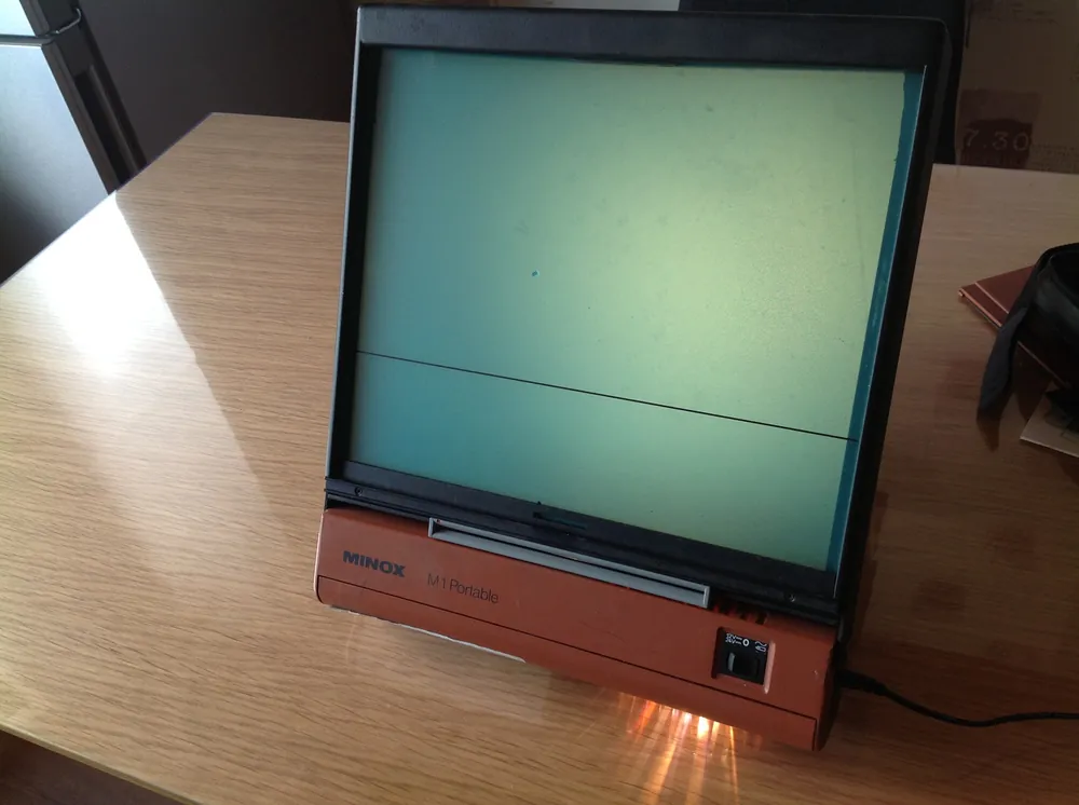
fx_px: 1089
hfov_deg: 52.7
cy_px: 402
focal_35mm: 35
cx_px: 540
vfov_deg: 40.6
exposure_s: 1/40
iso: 50
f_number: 2.4
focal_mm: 4.28
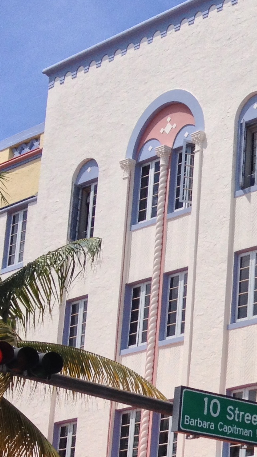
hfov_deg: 10.3
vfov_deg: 19.5
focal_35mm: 109
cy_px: 353
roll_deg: +0.0
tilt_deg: +12.0
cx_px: 501
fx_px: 1321
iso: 50
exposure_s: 1/2404
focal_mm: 4.28
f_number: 2.4
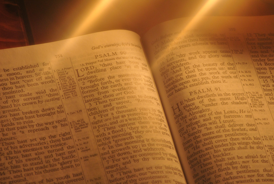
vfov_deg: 6.3
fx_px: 1657
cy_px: 92
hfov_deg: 9.5
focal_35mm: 218
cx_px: 137
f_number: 11
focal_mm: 145
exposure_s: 3
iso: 450
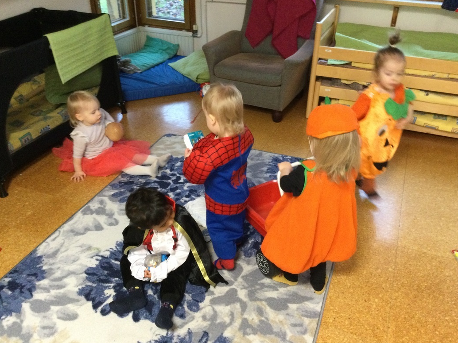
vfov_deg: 44.1
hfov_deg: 56.8
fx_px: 423
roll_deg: -0.4
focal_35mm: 32
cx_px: 228
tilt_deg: -33.0
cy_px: 173
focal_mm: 3.3
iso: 200
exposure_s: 1/20
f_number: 2.4
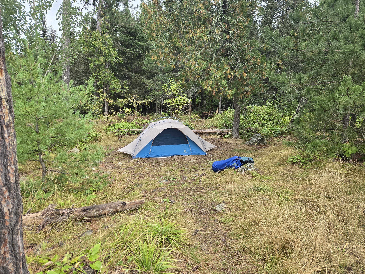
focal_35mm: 23
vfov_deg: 58.9
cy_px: 137
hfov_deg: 73.9
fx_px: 243
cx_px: 182
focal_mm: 5.4
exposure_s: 1/180
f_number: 1.8
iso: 125
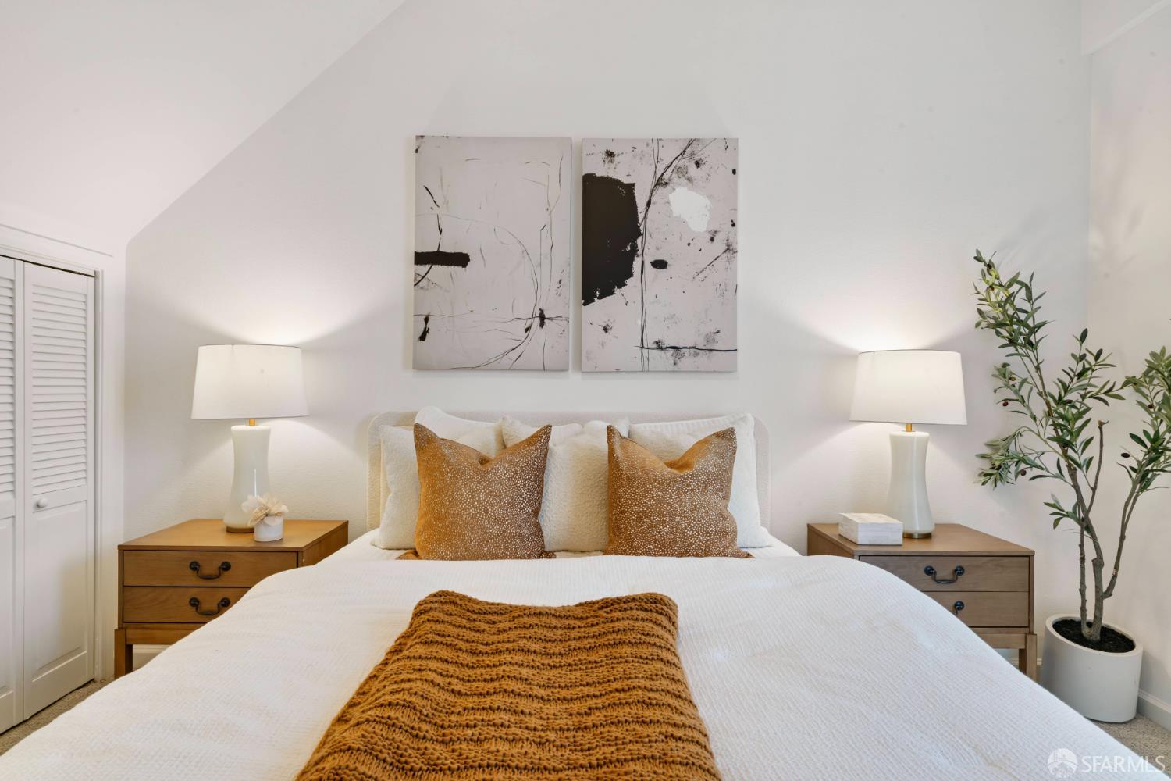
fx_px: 618
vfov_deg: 64.6
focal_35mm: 19
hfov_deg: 86.9
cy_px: 390
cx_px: 586
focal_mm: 19
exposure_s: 1/2.5
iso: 400
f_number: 16
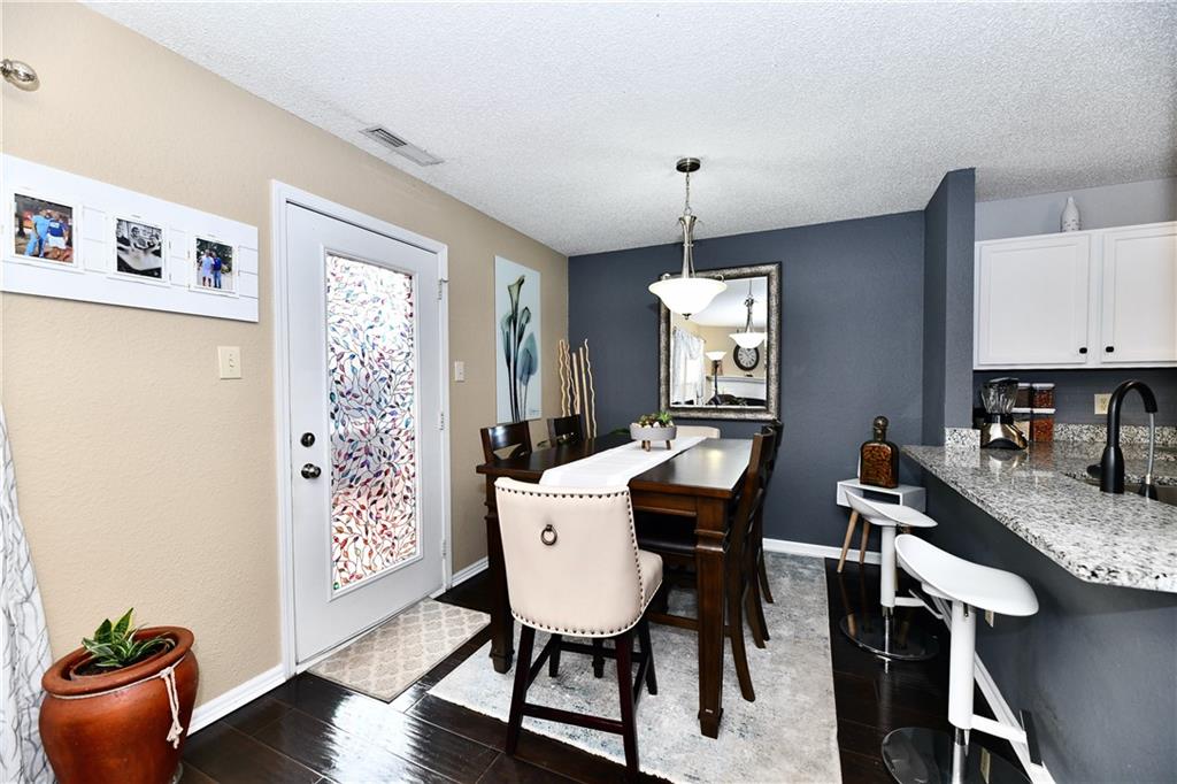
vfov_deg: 81.2
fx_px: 458
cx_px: 588
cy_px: 392
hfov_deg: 104.3
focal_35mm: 14
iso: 800
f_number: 7.1
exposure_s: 1/60
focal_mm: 14
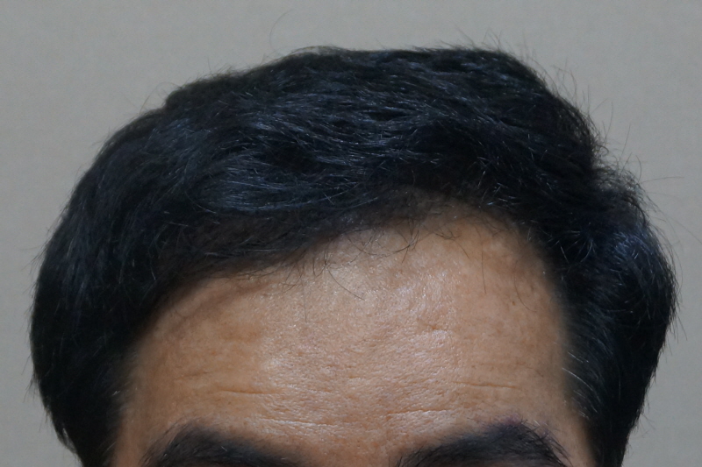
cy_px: 234
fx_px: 1023
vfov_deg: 25.7
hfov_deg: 37.9
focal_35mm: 52
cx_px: 351
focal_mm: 35
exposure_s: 1/160
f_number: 5
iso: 640
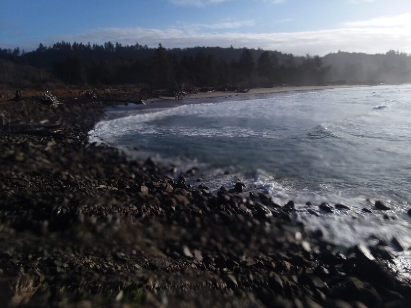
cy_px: 154
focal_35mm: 27
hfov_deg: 65.3
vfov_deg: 51.4
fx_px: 321
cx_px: 206
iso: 50
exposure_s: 1/3364
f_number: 1.9
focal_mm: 2.91
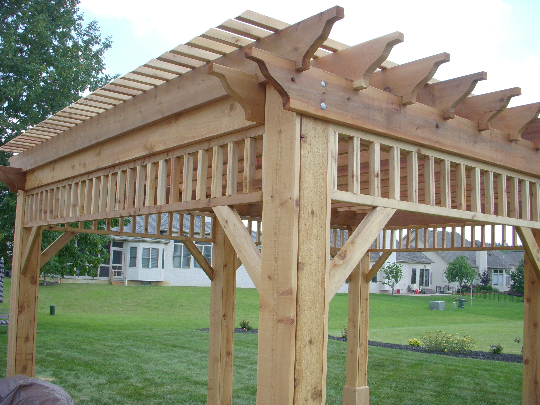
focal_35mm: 38
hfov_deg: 49.0
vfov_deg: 37.7
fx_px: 593
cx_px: 270
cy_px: 202
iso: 100
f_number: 3.3
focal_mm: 6.3
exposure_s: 1/400
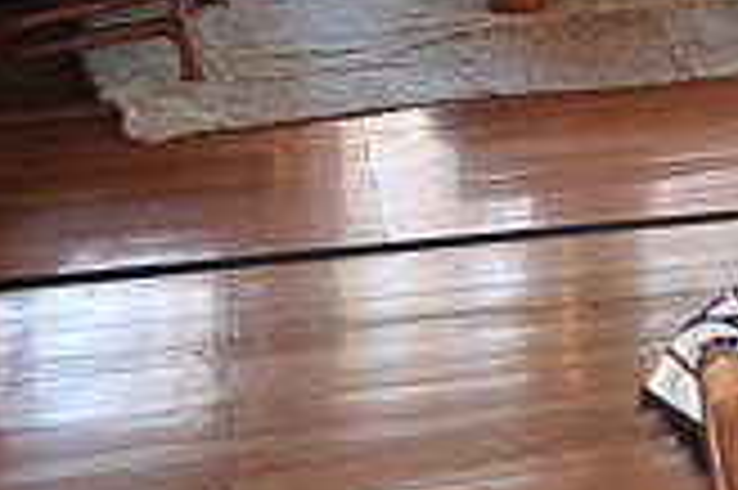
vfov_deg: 10.8
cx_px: 1346
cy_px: -492
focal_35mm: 115
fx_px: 2355
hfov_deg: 15.3
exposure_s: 1/100
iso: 400
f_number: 4
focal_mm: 18
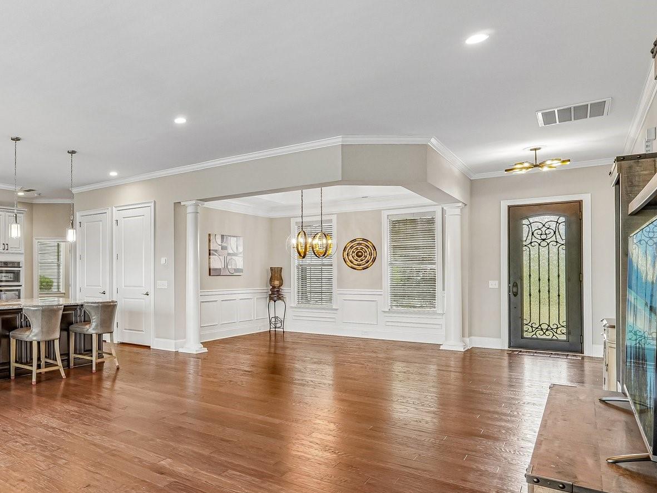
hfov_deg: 62.5
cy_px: 272
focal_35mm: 25
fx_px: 475
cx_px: 116
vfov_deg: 54.8
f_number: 8
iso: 400
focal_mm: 10
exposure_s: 1/6
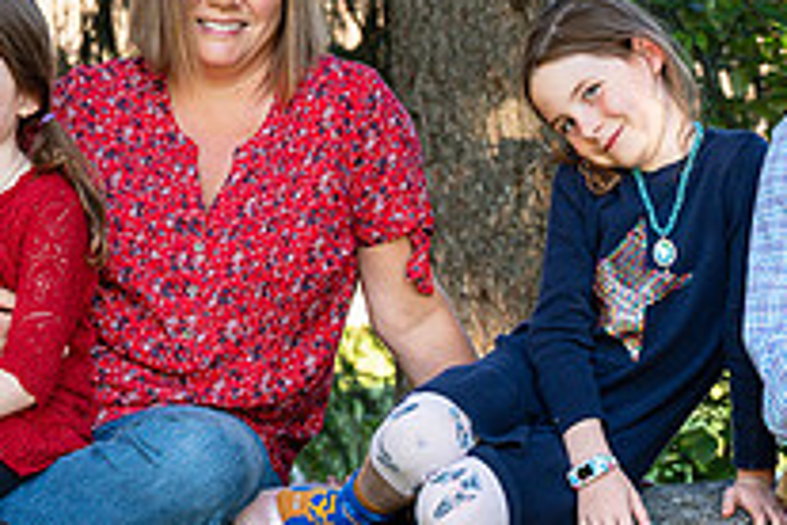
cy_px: 429
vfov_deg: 8.3
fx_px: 3607
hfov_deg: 12.4
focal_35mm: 165
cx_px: 626
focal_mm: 55
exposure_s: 1/80
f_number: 5
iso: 200
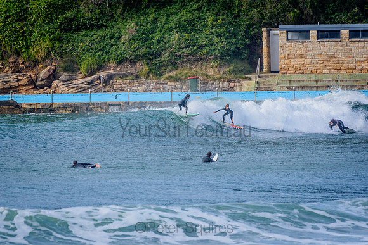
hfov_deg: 2.7
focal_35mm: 750
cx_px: 184
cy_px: 122
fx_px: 7668
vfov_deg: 1.8
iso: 500
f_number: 5.6
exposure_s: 1/2000
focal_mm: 500
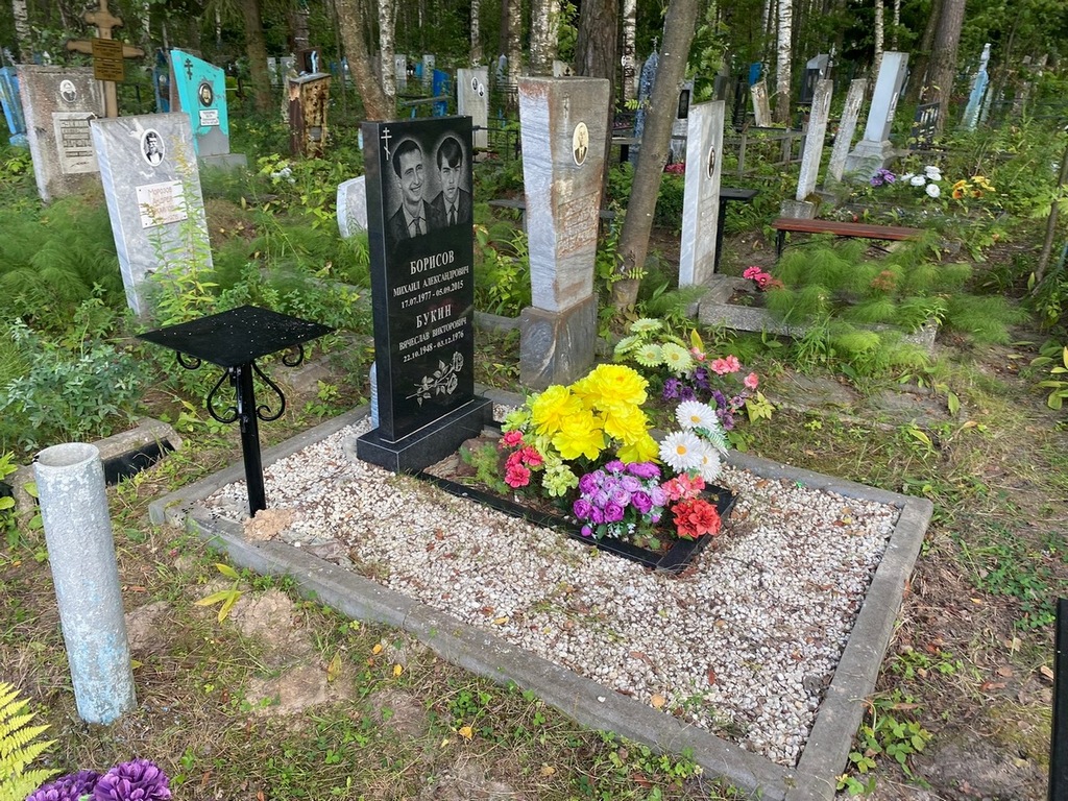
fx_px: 802
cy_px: 400
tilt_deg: -16.9
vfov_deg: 53.1
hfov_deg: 67.3
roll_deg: -3.2
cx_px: 534
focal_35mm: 26
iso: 32
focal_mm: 4.25
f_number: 1.8
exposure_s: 1/188
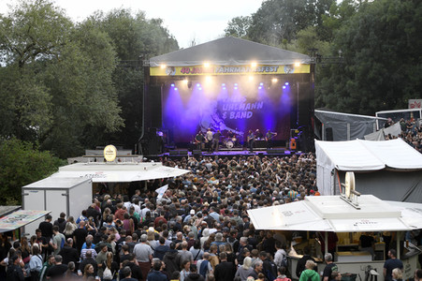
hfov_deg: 28.9
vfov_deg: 19.4
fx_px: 820
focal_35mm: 70
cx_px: 211
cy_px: 140
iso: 800
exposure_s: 1/320
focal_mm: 70
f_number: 3.5
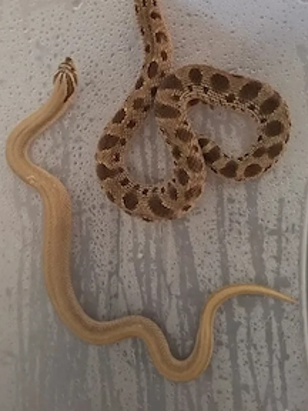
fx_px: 380
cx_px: 140
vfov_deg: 56.6
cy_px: 174
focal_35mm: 32
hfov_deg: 44.1
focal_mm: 5.54
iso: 1000
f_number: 1.8
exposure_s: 1/25
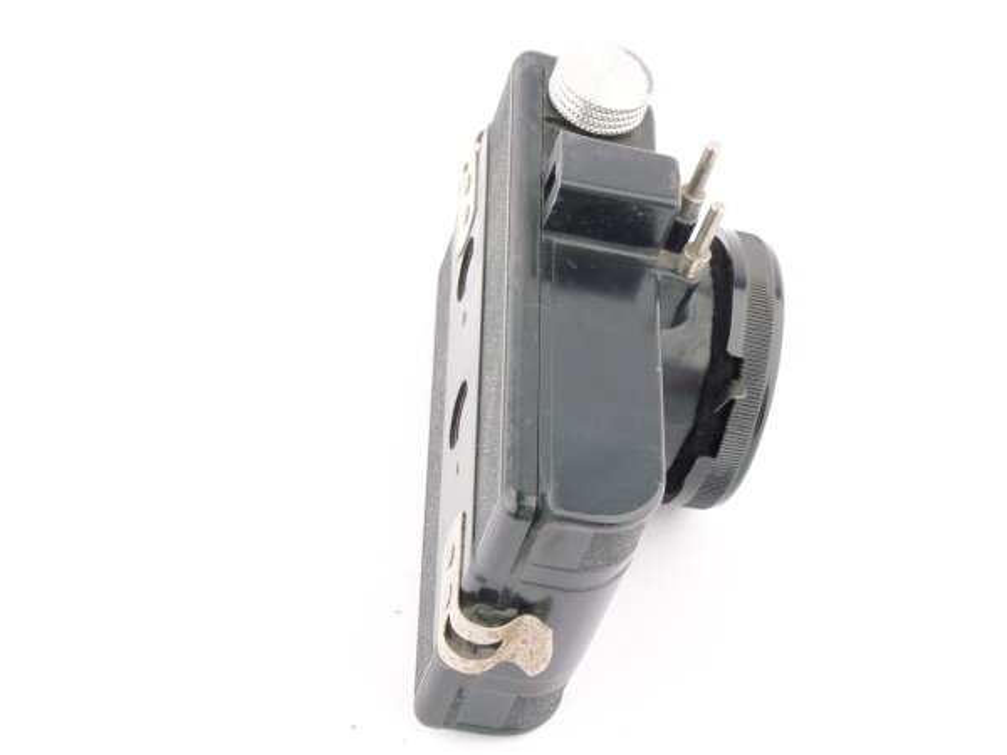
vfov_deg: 18.4
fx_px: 2327
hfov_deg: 24.4
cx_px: 504
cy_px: 378
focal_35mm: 80
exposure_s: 1/160
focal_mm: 40
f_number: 13
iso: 160
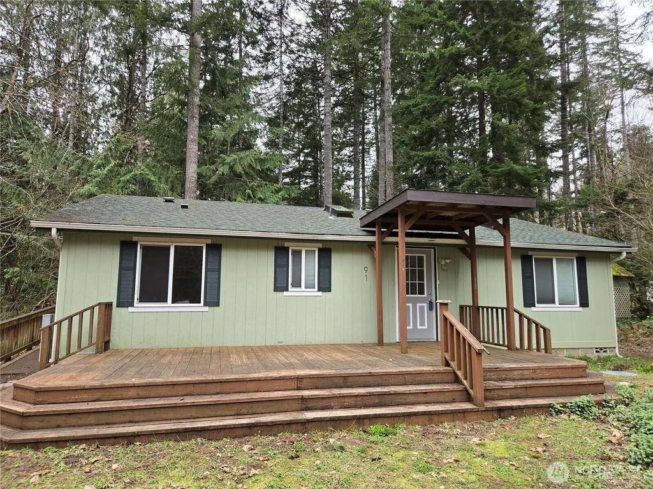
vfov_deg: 58.9
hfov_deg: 73.9
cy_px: 244
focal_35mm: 23
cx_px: 326
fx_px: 434
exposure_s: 1/180
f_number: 1.8
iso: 32
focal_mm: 5.4
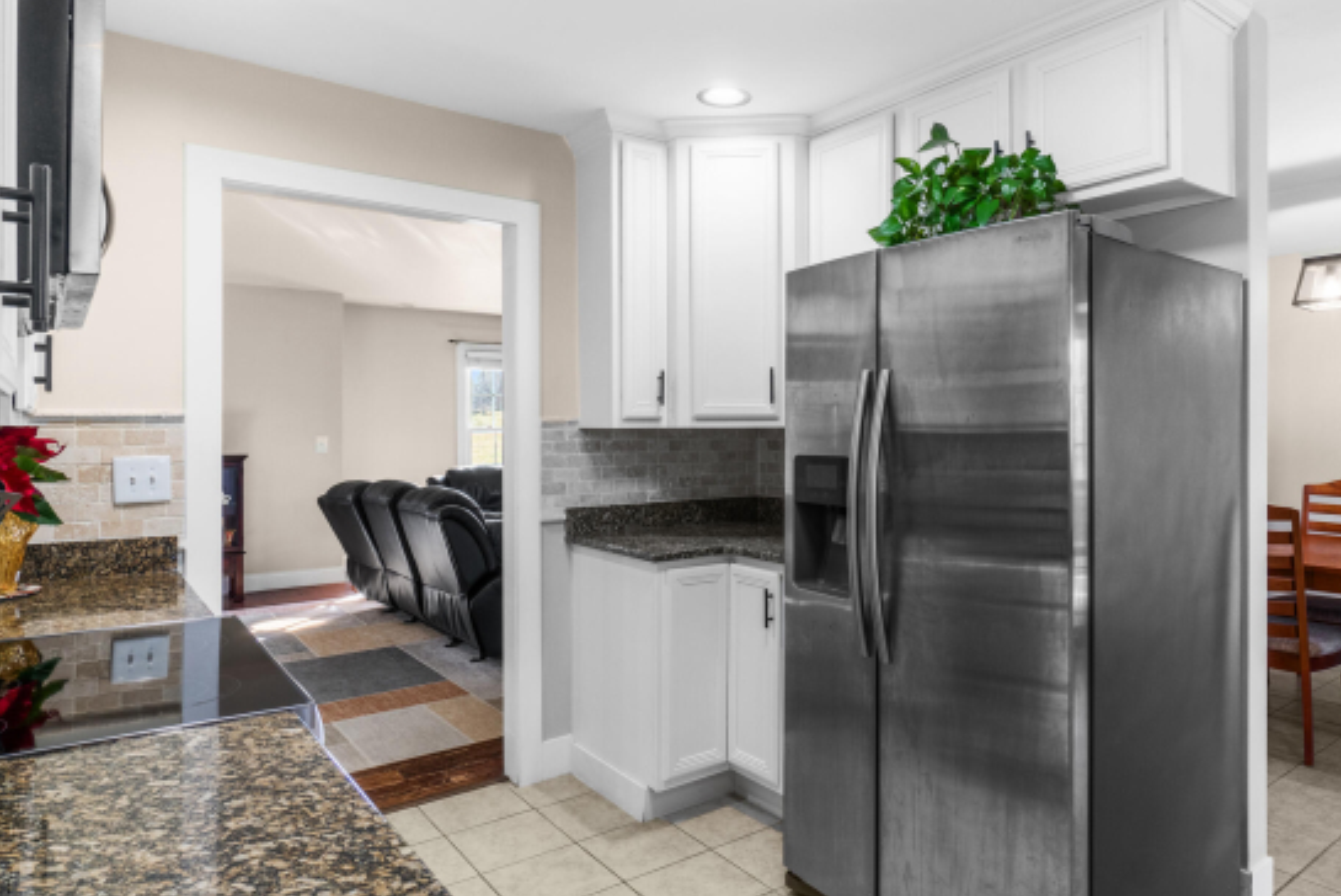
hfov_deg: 76.3
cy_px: 438
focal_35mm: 23
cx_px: 780
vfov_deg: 55.8
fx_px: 846
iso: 400
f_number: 8
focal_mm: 11
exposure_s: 1/3
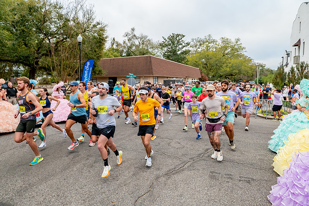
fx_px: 206
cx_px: 154
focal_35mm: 24
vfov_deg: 53.1
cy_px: 103
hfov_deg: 73.8
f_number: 6.3
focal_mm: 24
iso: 2000
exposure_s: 1/800
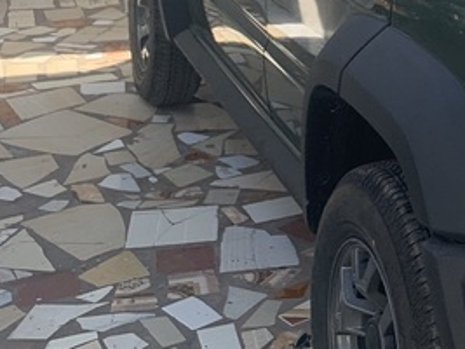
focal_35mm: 78
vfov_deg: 18.0
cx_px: 676
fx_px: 1047
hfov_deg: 21.5
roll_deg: -3.4
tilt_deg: -8.1
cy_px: -58
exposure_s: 1/796
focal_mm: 4.25
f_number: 1.8
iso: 25
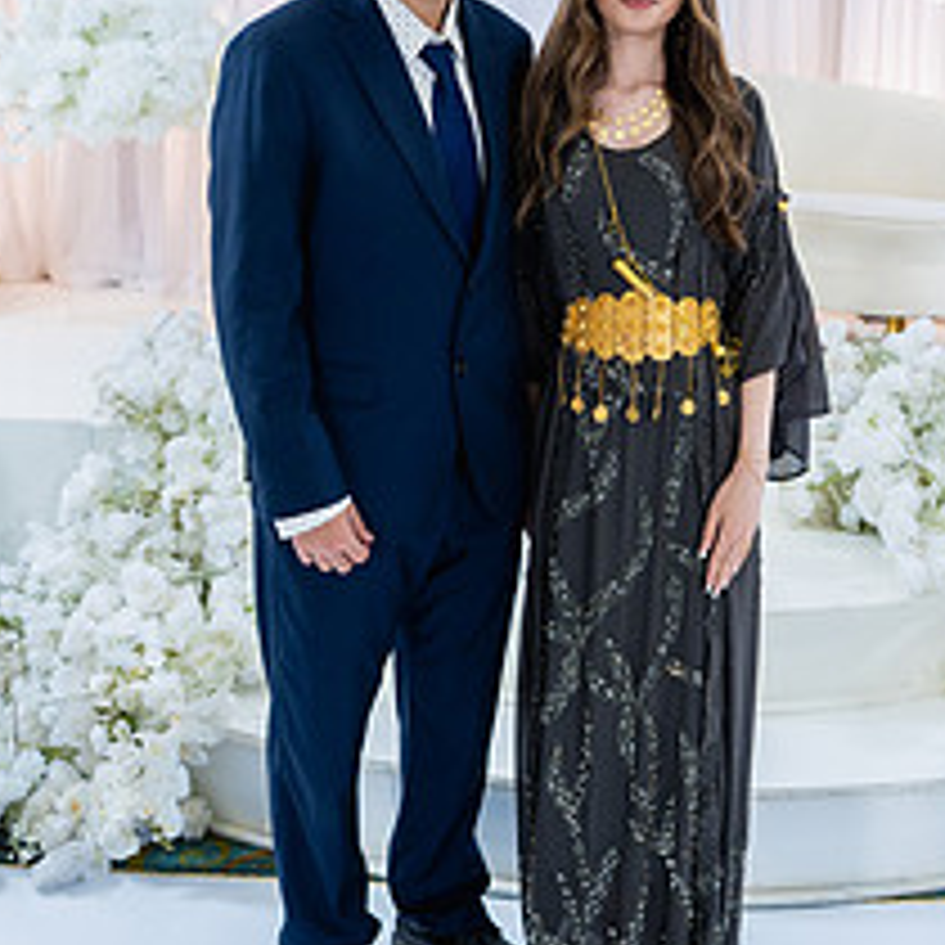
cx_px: 567
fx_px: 1575
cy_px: 310
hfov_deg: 33.3
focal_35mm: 51
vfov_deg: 33.1
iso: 640
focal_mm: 28
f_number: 3.2
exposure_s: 1/160
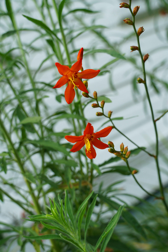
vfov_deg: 31.9
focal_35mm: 63
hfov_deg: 21.6
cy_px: 126
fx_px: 441
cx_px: 84
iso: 100
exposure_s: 1/125
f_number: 6.3
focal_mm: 42
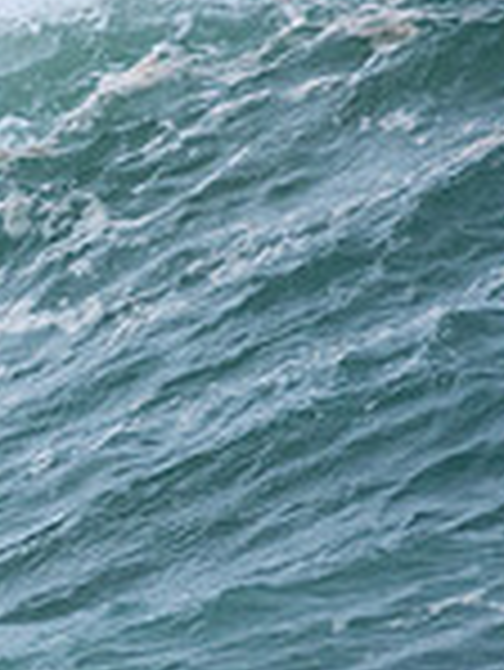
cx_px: -572
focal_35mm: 2807
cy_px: 259
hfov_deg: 0.5
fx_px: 54414
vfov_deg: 0.7
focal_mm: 500
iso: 360
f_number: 5.6
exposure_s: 1/1000
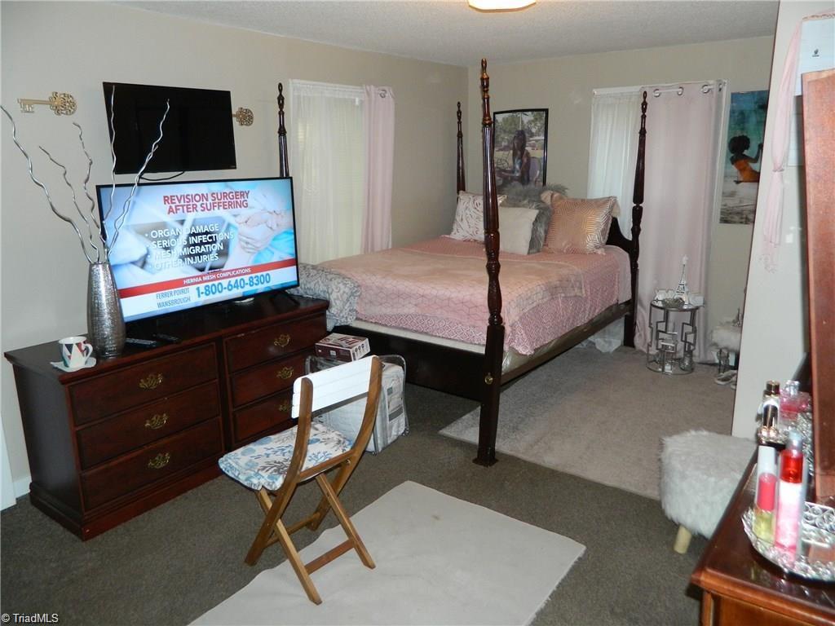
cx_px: 418
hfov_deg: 69.4
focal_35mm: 25
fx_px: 603
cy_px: 313
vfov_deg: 54.9
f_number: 3.1
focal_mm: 4.5
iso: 200
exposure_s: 1/30
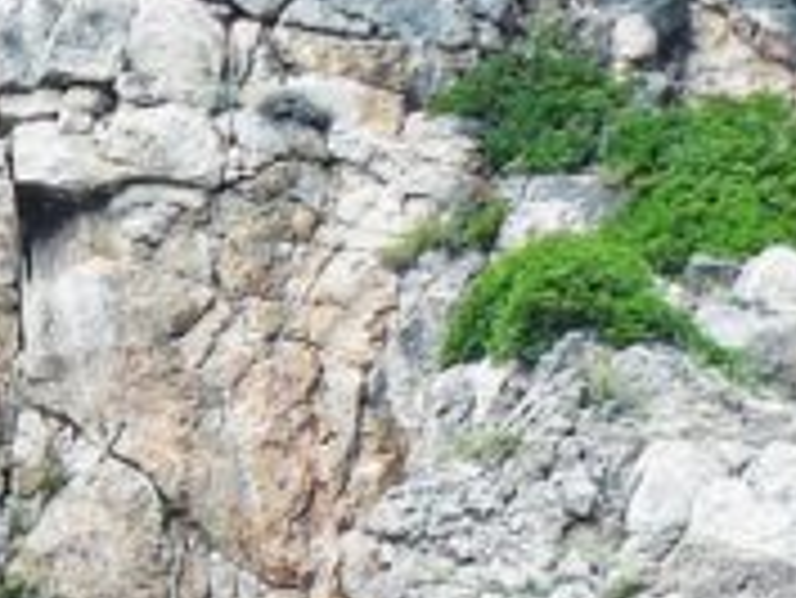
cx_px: -913
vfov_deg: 6.8
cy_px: 1428
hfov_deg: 8.9
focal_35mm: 208
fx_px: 4786
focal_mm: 6
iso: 100
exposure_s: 1/250
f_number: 4
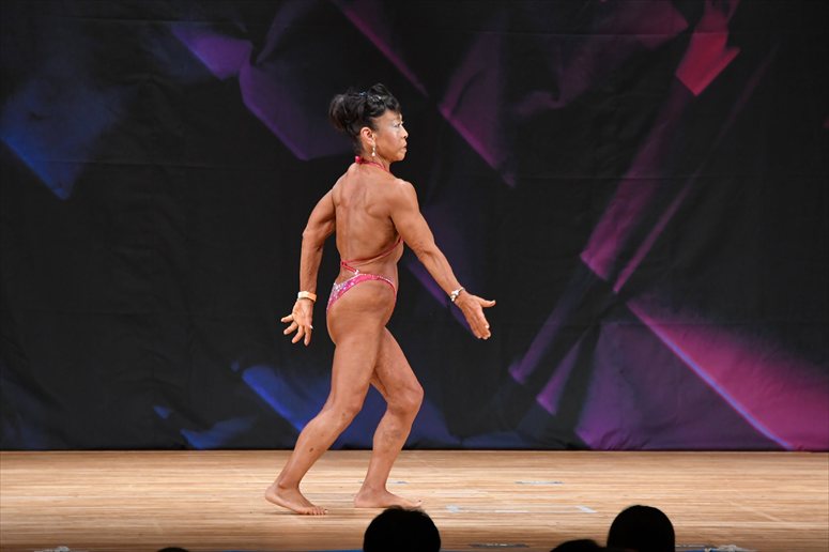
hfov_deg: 7.2
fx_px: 6560
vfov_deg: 4.8
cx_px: 414
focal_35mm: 285
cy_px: 276
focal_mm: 190
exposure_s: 1/400
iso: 2800
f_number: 5.6
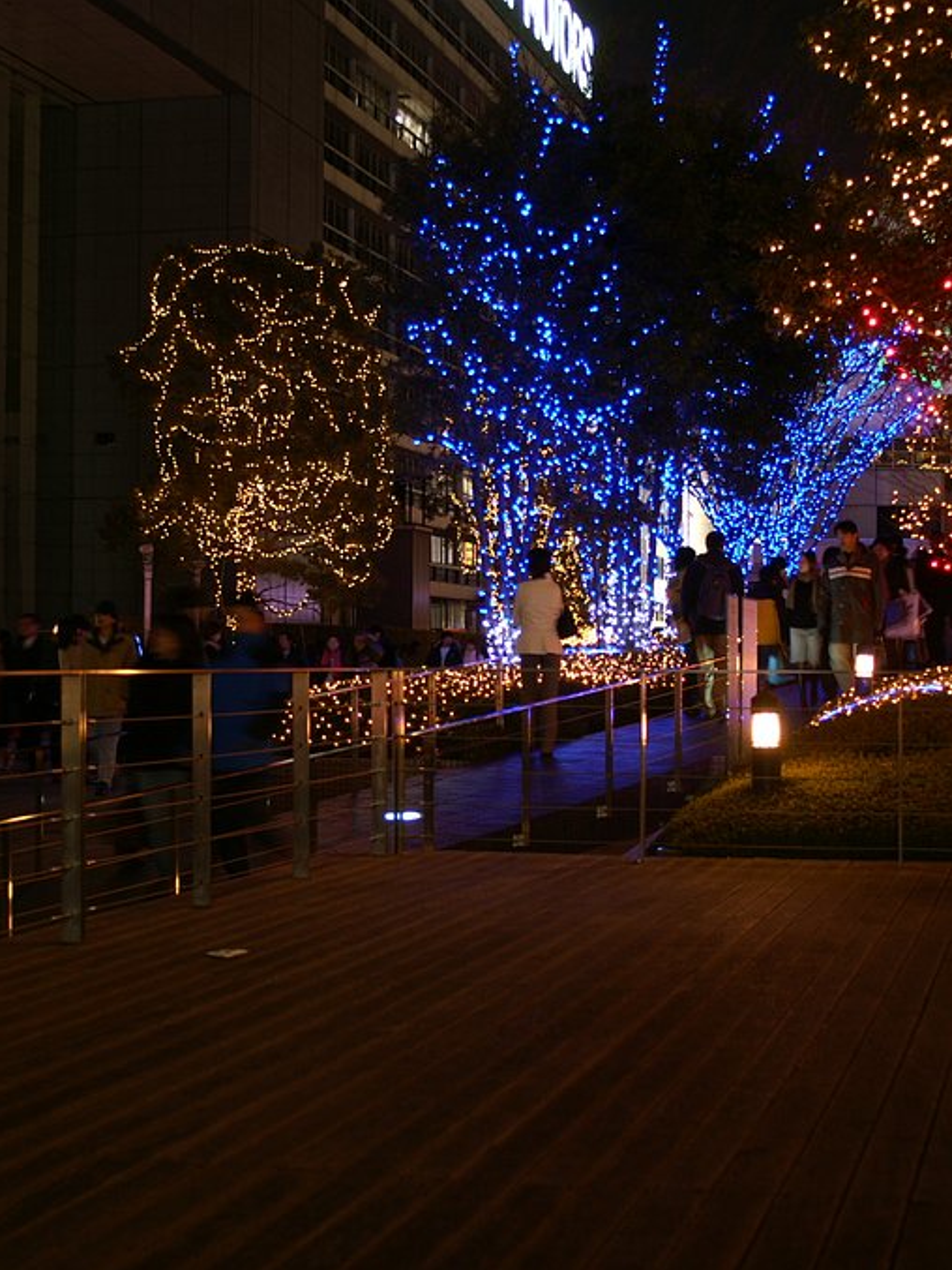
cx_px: 472
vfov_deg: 31.7
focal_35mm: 61
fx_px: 2236
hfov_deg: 24.0
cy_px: 637
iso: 200
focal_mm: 28
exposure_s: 1/6
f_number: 2.8
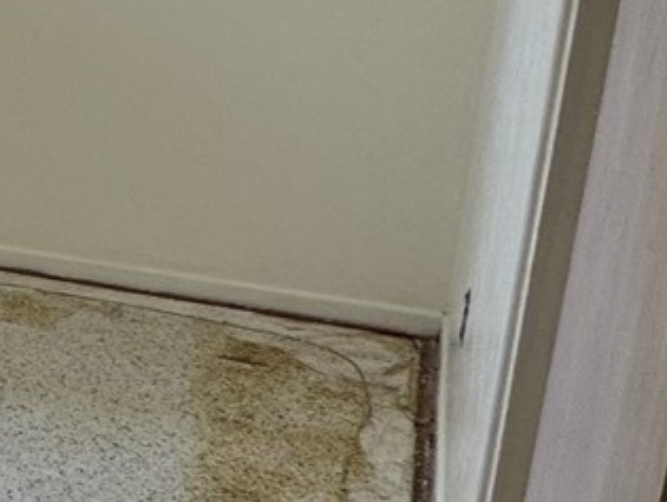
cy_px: 148
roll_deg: +2.3
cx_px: -495
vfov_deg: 20.7
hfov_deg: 20.4
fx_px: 1370
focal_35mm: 71
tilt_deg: -13.2
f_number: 2.2
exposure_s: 1/120
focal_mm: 2.22
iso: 80
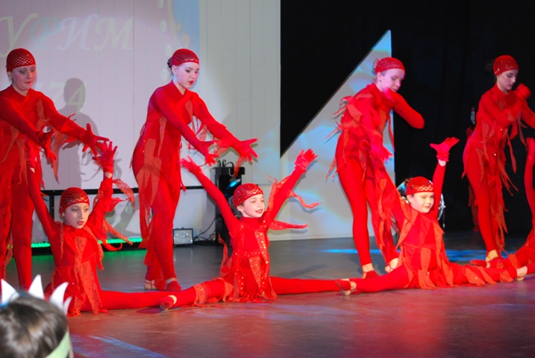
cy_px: 179
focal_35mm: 82
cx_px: 268
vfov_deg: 16.6
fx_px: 1228
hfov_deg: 24.6
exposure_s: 1/60
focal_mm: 55
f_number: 4.5
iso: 720
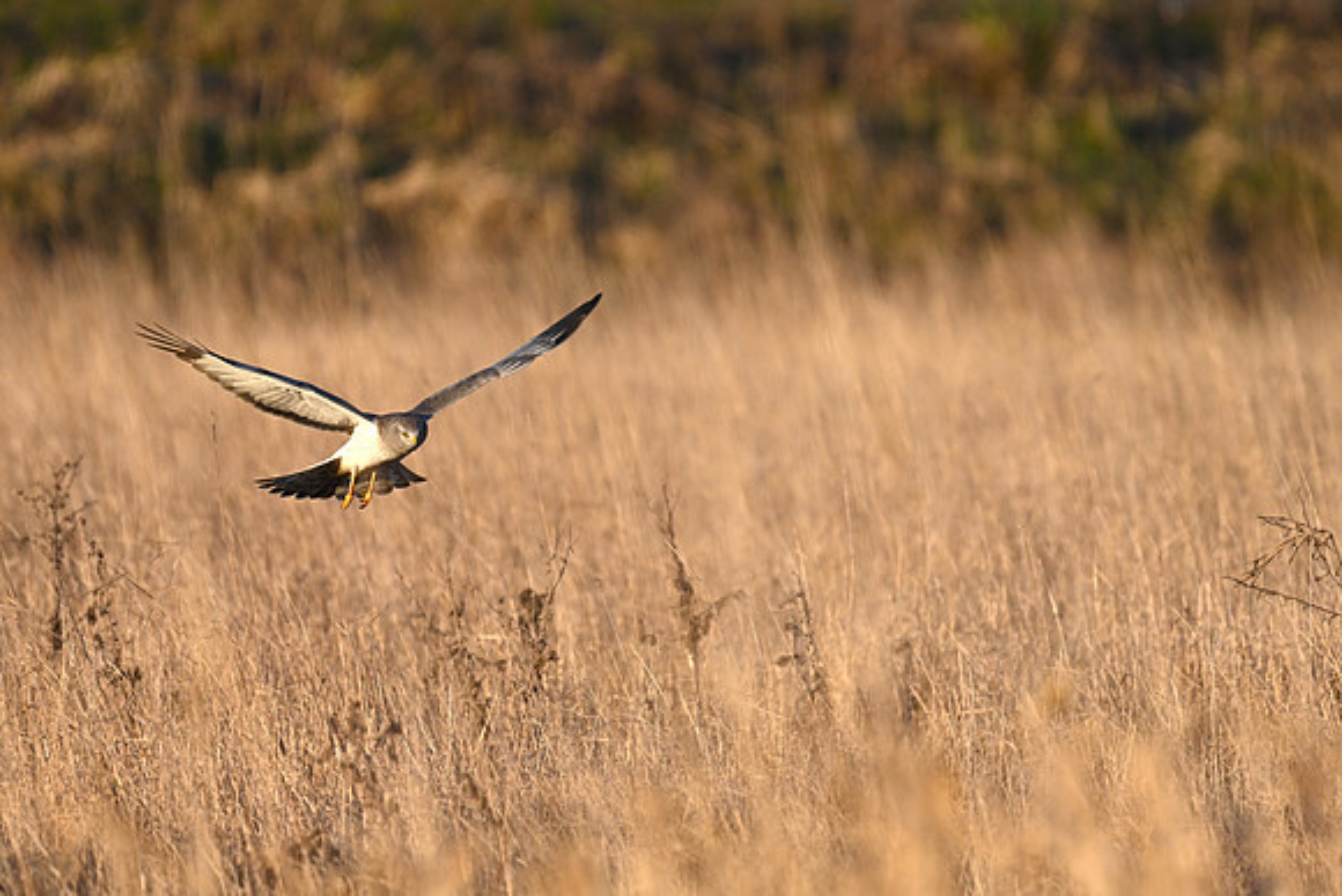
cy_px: 448
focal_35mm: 800
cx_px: 671
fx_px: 29828
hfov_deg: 2.6
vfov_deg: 1.7
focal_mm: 800
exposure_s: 1/800
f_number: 6.3
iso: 320
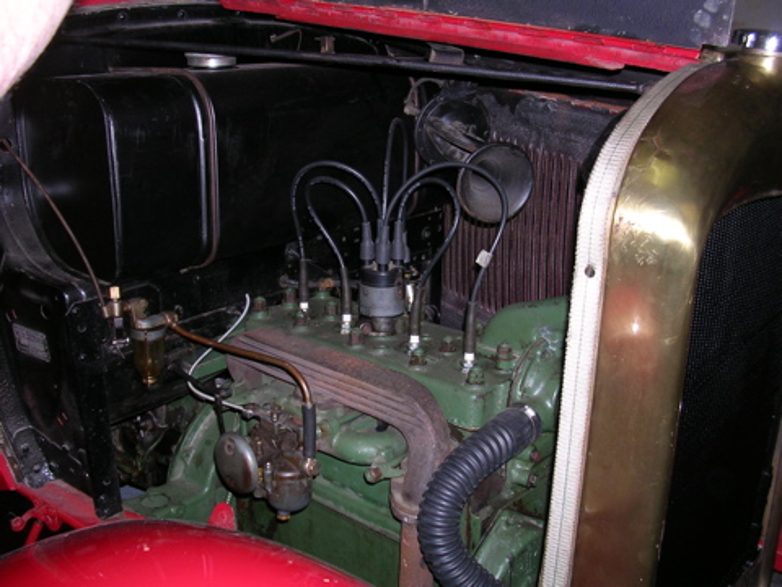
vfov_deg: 37.7
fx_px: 858
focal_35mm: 38
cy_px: 294
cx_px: 391
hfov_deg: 49.0
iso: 50
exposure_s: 1/60.1
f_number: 2.8
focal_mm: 5.8
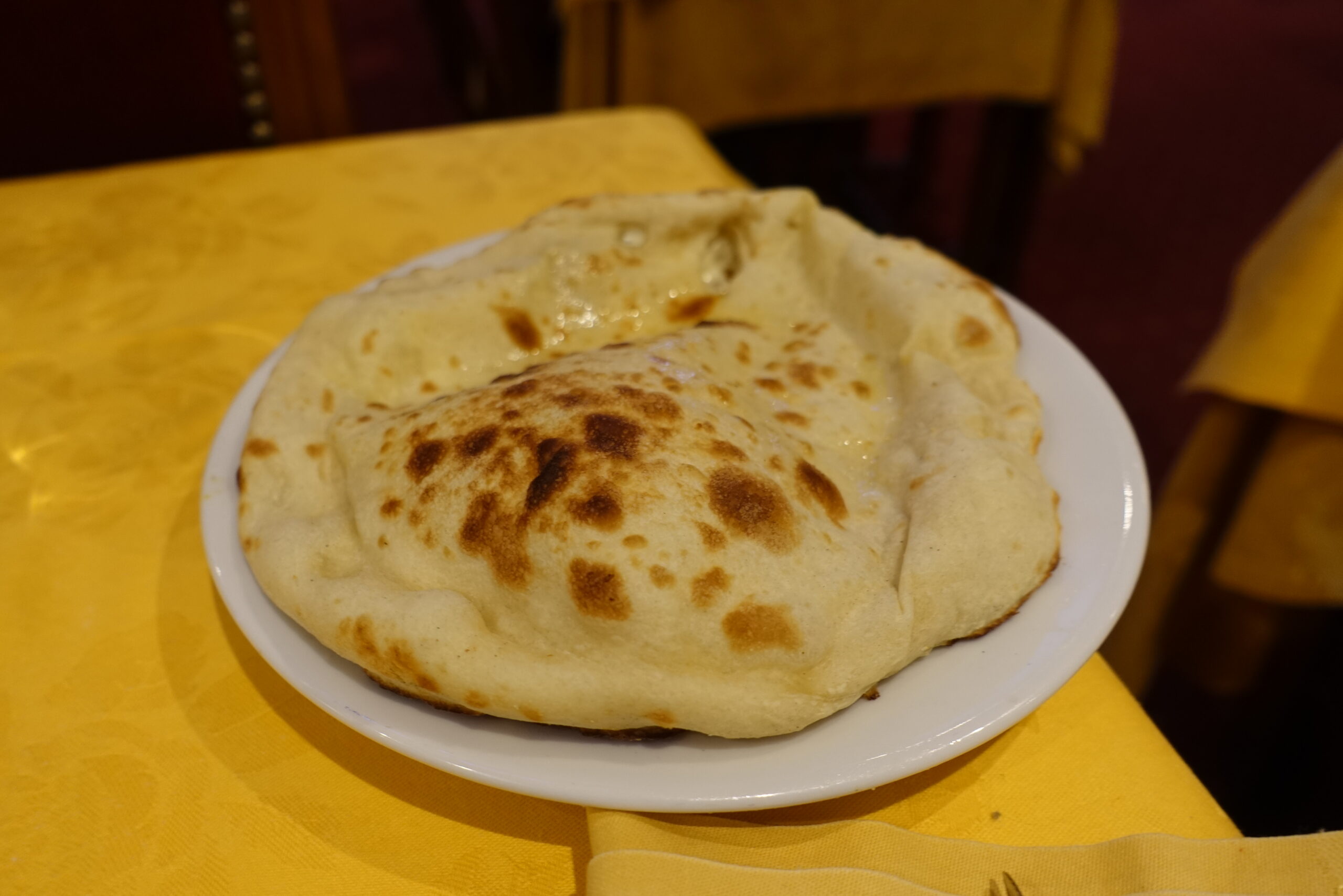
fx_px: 1082
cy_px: 448
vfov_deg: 45.0
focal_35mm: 29
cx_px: 672
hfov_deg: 63.7
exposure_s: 1/30
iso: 320
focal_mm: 10.51
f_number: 2.5
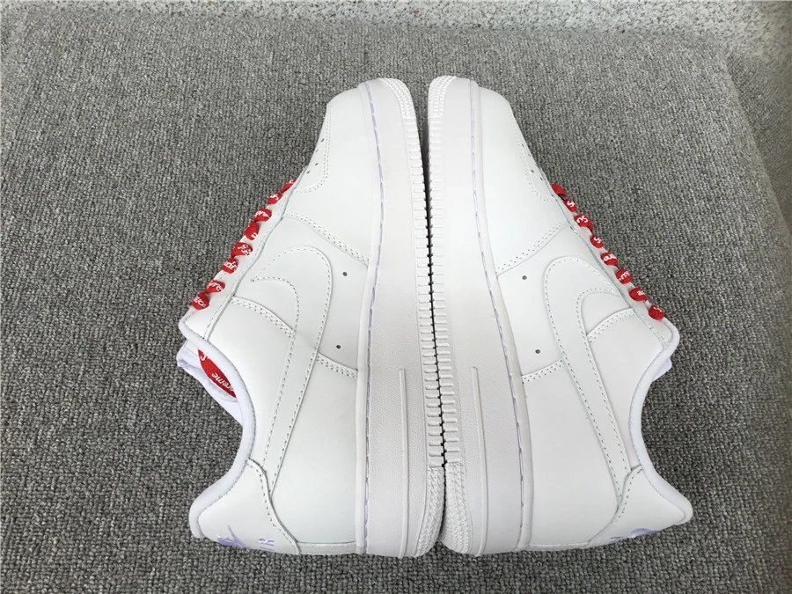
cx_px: 396
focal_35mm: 31
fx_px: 709
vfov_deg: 45.4
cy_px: 297
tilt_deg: -56.6
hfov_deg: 58.4
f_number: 2.4
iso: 25
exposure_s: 1/103
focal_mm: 3.3
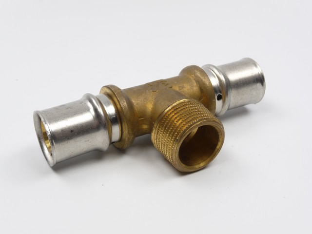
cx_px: 156
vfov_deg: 29.1
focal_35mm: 50
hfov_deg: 38.2
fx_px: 451
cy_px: 117
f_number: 4.2
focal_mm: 8.5
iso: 100
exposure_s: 1/320
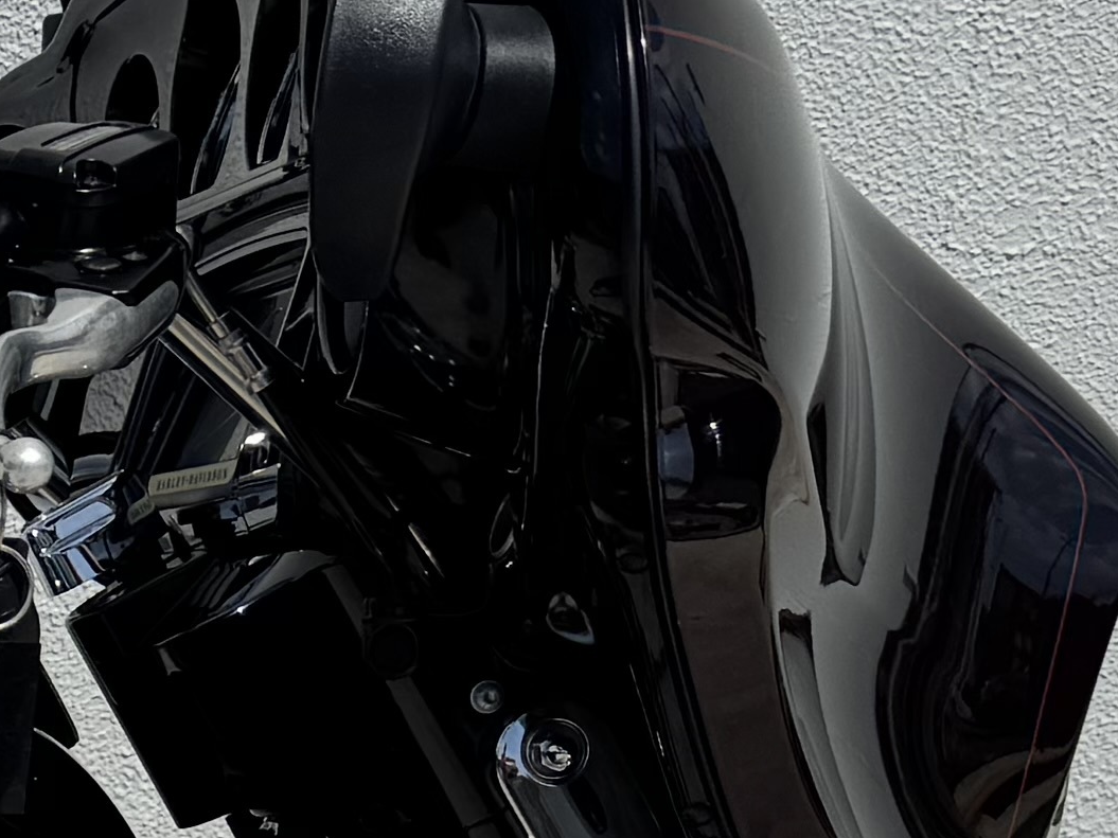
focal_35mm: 130
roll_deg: +0.2
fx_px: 4198
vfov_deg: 11.0
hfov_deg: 13.4
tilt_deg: -24.2
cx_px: -988
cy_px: 1198
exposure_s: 1/9009
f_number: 1.78
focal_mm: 6.76
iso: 80
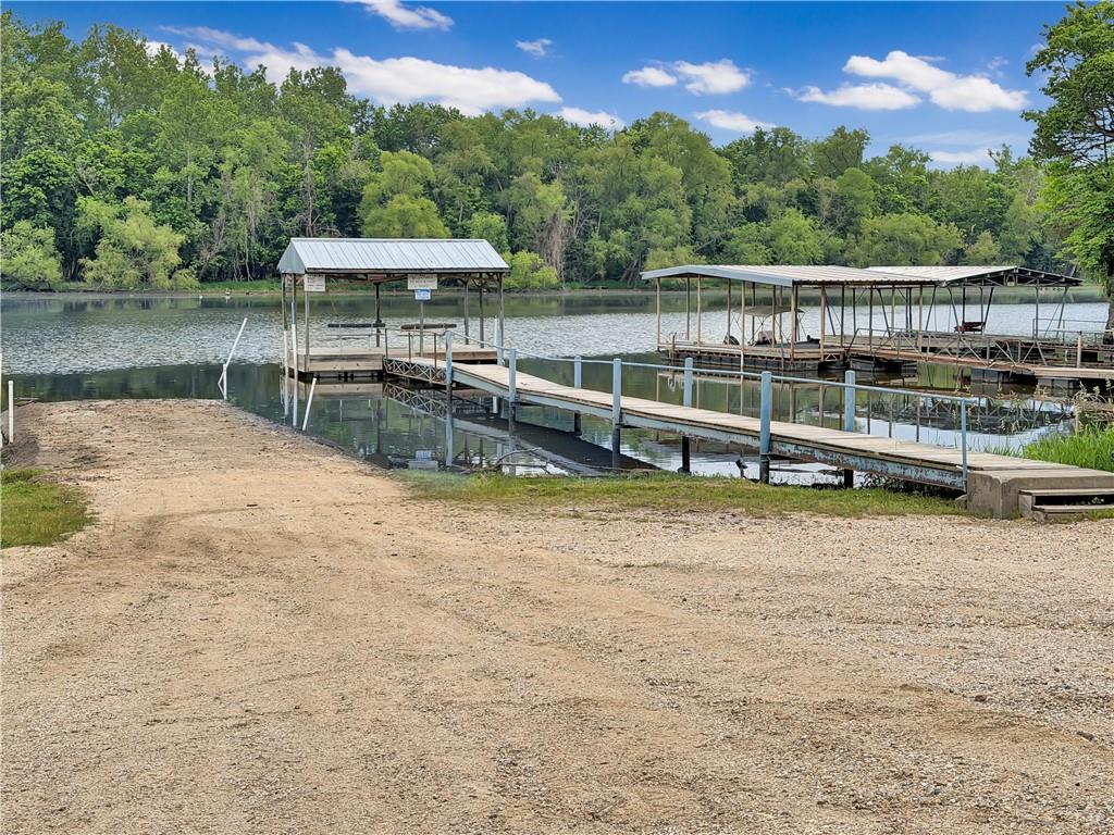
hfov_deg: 39.7
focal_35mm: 48
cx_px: 557
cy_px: 418
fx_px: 1545
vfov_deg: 30.3
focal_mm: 6.76
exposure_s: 1/2033
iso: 64
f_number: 1.78
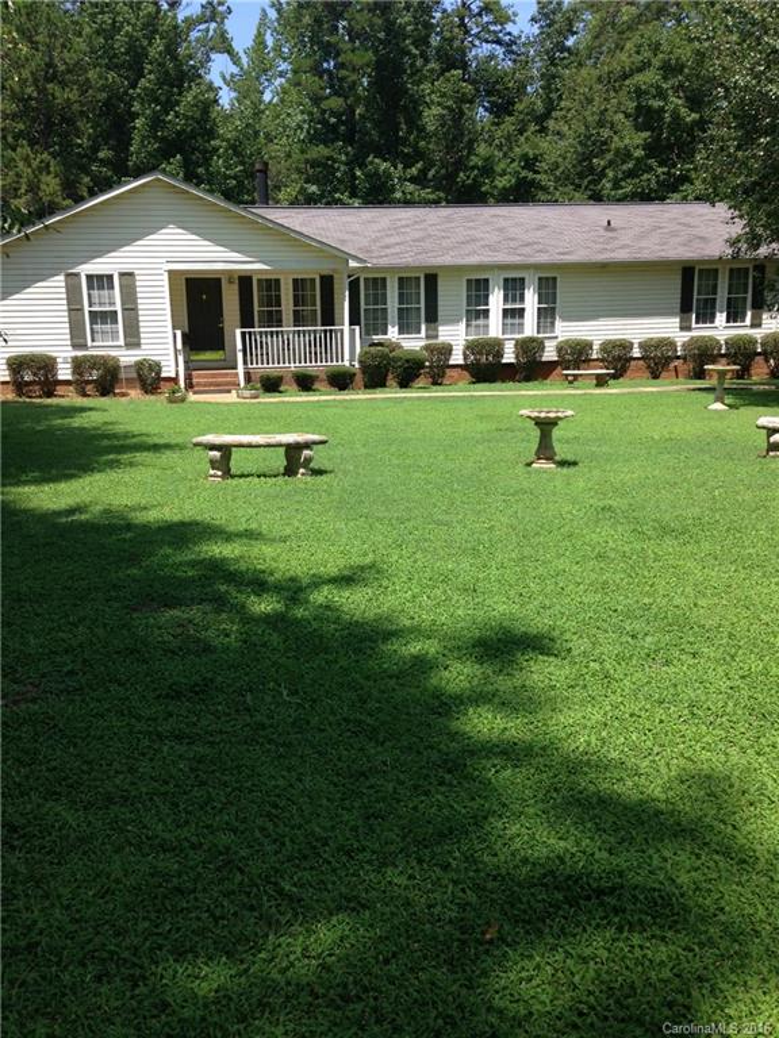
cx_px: 390
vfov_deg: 55.4
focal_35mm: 33
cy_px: 519
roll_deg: +1.2
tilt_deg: -12.2
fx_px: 990
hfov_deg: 42.9
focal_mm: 4.12
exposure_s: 1/797
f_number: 2.4
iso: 50
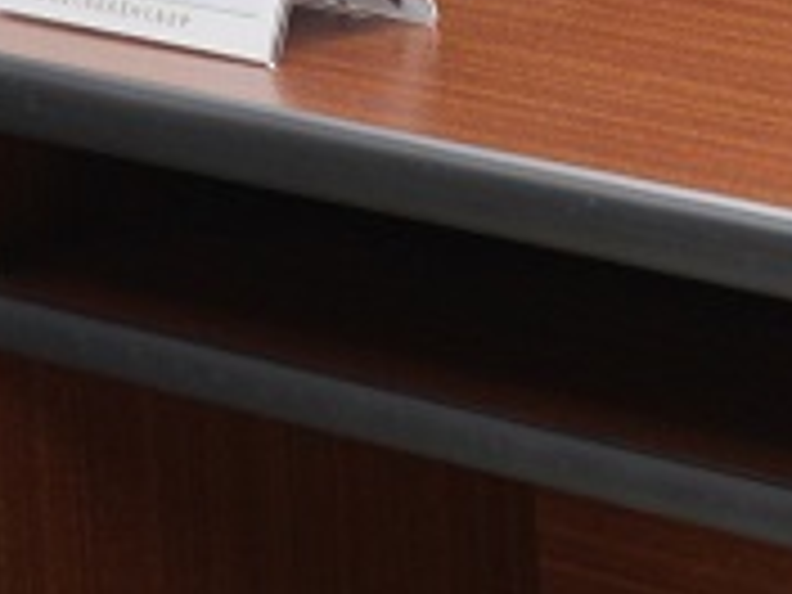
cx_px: 1818
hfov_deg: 6.9
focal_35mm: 271
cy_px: -592
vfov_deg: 5.4
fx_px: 6200
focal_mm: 28
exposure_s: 1/125
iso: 800
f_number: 3.2
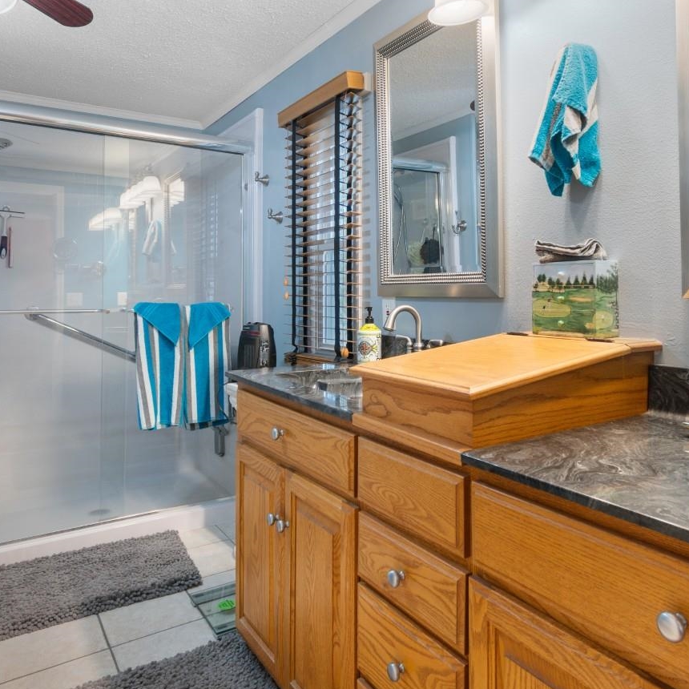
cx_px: 387
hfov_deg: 64.8
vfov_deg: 64.5
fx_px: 540
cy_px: 279
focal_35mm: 24
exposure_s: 1/8
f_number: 4.5
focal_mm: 10
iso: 100
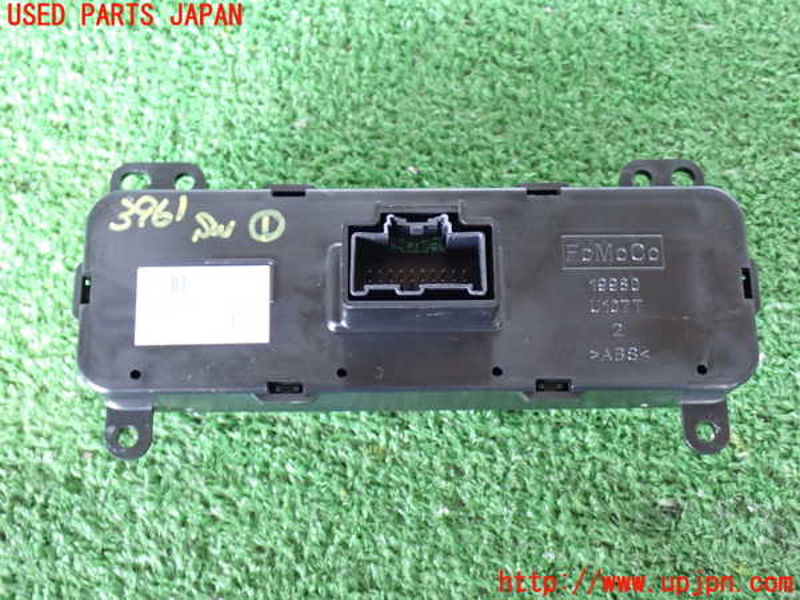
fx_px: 1156
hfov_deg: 38.2
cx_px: 400
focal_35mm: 50
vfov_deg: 29.1
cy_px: 300
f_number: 3.2
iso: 800
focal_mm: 9.01
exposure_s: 1/13
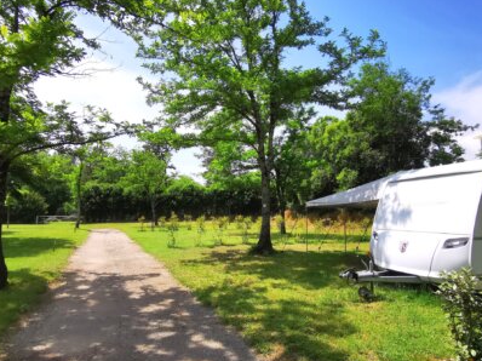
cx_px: 240
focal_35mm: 23
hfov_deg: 74.0
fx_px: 320
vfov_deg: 58.8
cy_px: 187
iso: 50
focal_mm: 2.35
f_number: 2.2
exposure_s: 1/1179
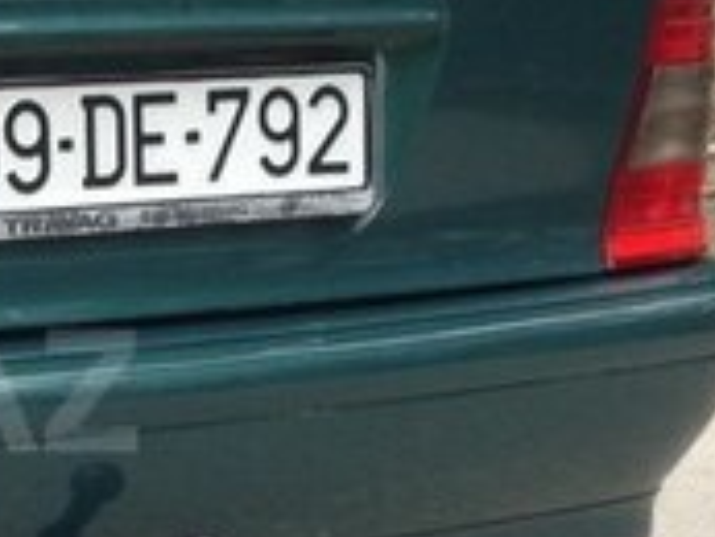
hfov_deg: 14.8
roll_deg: -0.7
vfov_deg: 11.8
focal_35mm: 126
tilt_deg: -15.1
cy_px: 390
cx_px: -285
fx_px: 2604
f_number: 2.4
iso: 64
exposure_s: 1/40
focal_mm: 4.12
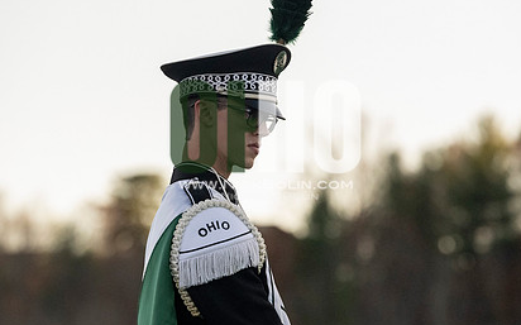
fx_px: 3874
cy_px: 140
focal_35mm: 273
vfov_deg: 4.8
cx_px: 266
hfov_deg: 7.7
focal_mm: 190
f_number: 4.5
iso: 5000
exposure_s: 1/8000
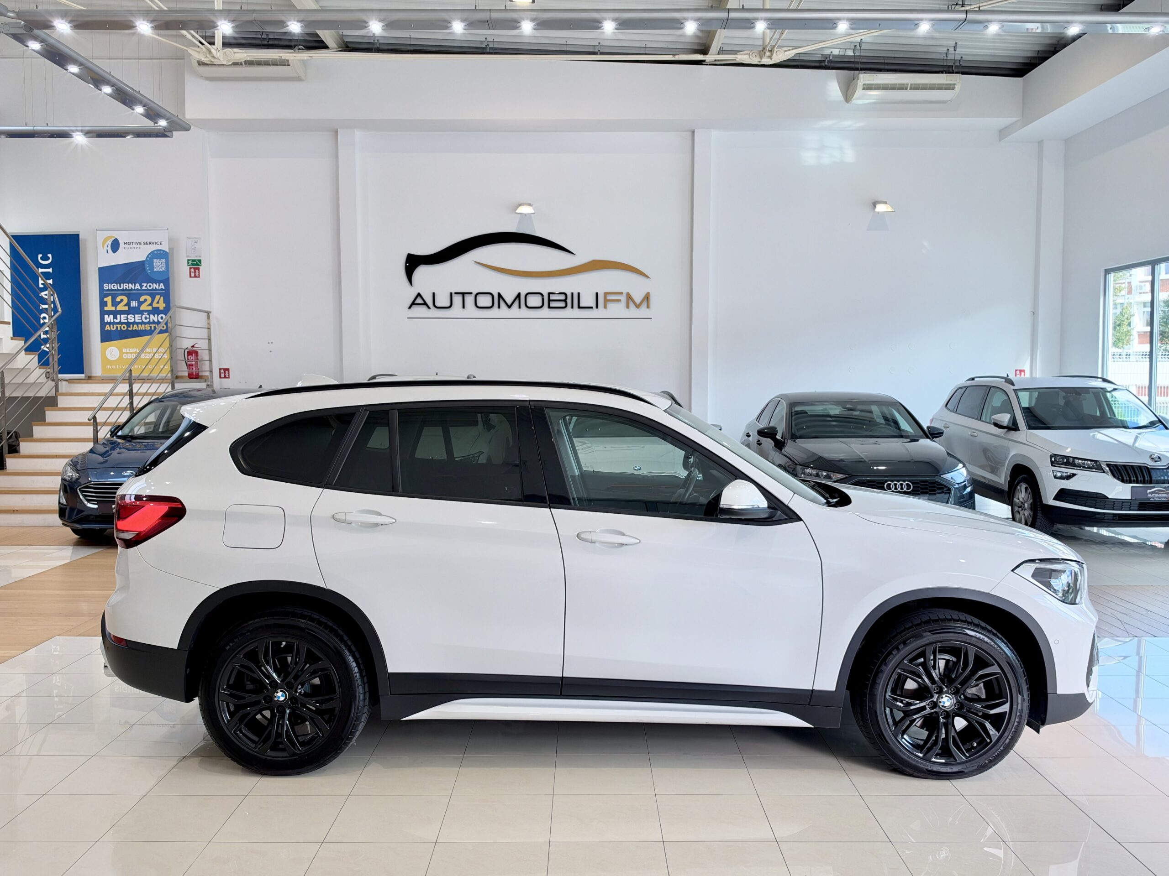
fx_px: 979
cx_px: 584
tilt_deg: -3.6
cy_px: 438
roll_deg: +0.1
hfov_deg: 61.7
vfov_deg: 48.2
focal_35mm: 29
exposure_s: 1/100
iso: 80
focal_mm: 6.93
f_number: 1.89
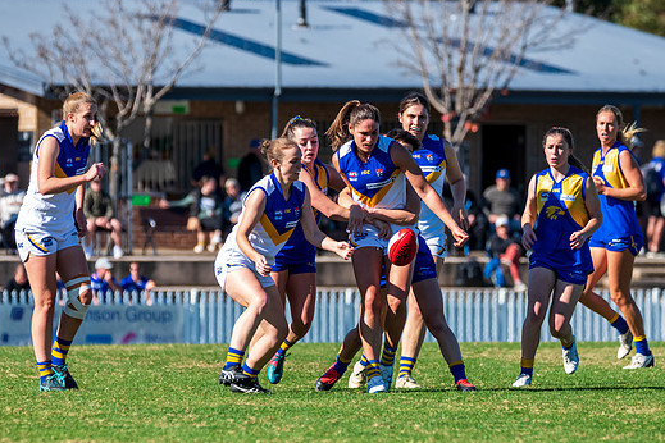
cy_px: 251
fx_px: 9346
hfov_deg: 4.1
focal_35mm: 506
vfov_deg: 2.7
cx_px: 381
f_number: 8
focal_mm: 350
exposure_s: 1/1600
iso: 800
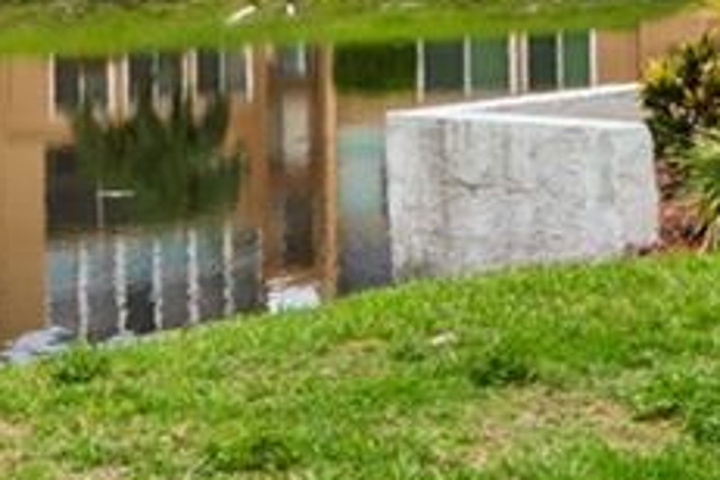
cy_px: -256
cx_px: 237
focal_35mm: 97
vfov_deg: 13.3
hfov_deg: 20.9
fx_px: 1940
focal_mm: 14
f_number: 22
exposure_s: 1/30
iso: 100
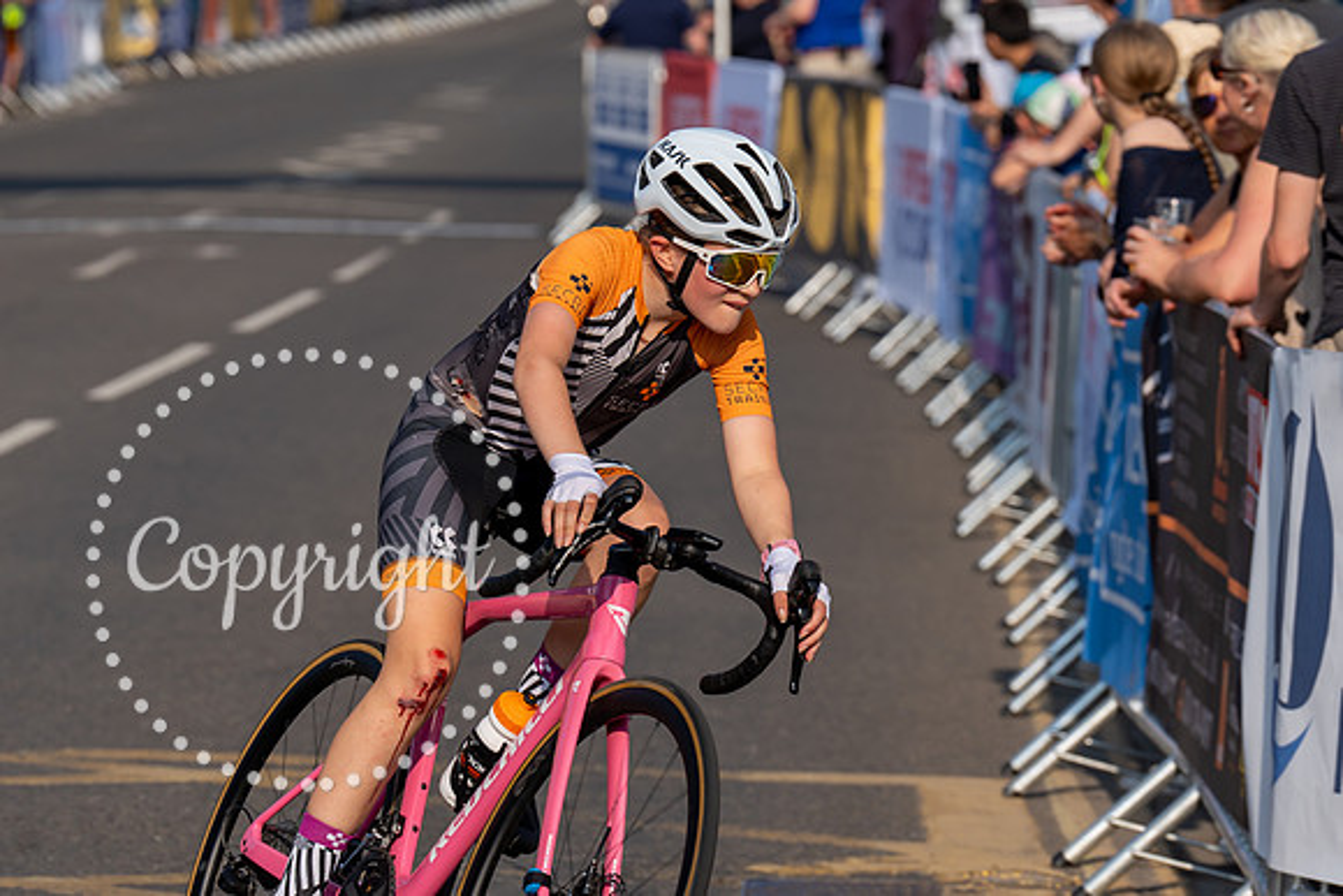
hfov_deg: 8.0
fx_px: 9613
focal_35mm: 258
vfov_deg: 5.3
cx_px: 630
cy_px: 282
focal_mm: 188
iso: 160
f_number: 6.3
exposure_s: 1/1000
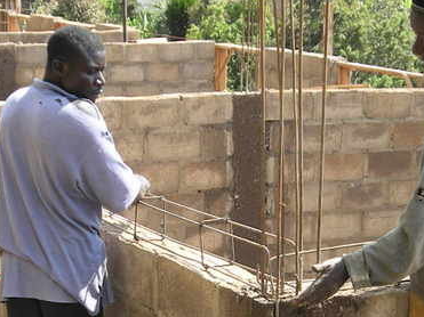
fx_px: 1286
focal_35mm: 105
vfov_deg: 14.0
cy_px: 263
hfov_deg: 18.7
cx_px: 197
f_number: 3.2
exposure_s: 1/138
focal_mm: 6.3
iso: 50
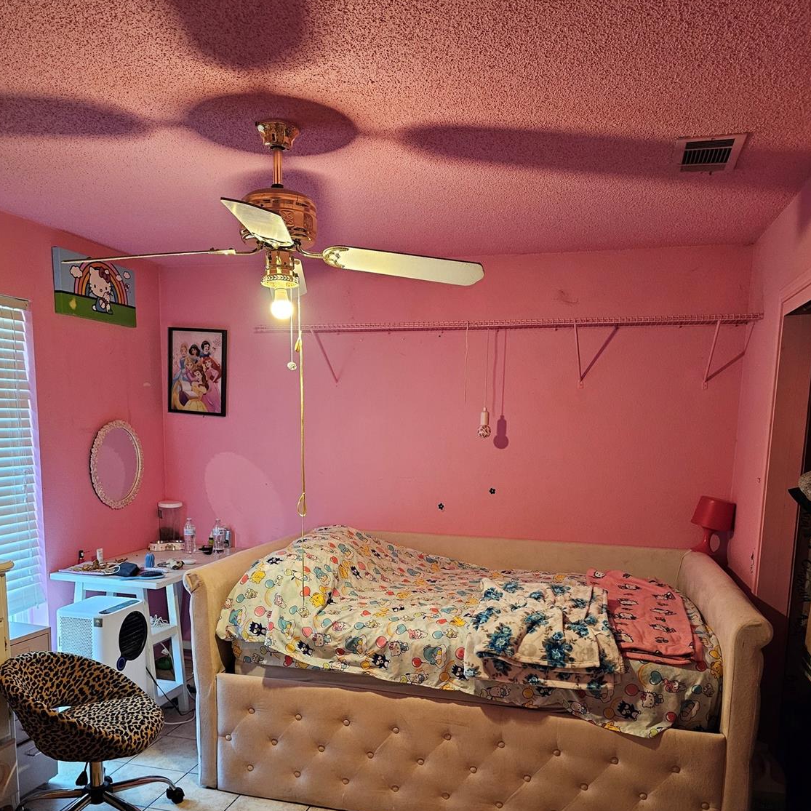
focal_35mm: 28
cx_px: 400
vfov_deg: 56.5
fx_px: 742
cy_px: 517
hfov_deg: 57.3
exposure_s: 1/120
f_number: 1.7
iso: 1000
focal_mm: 6.3
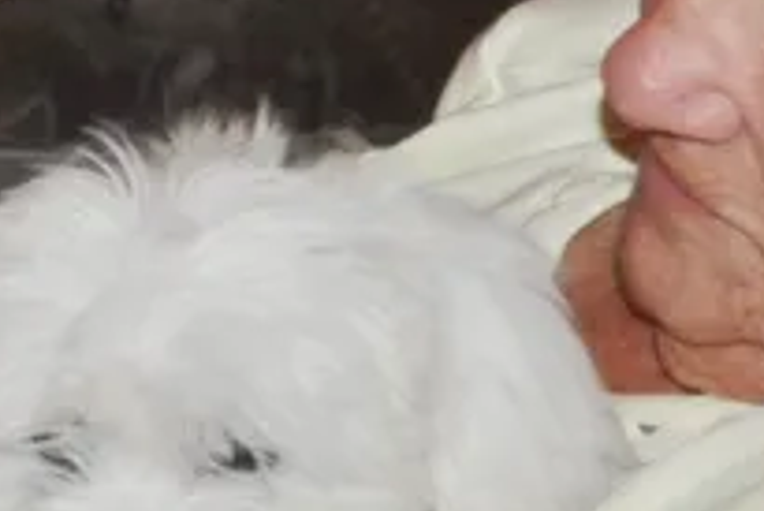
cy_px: -15
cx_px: -134
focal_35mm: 245
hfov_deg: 8.3
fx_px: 5210
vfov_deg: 5.6
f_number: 4.2
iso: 800
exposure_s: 1/60
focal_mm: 35
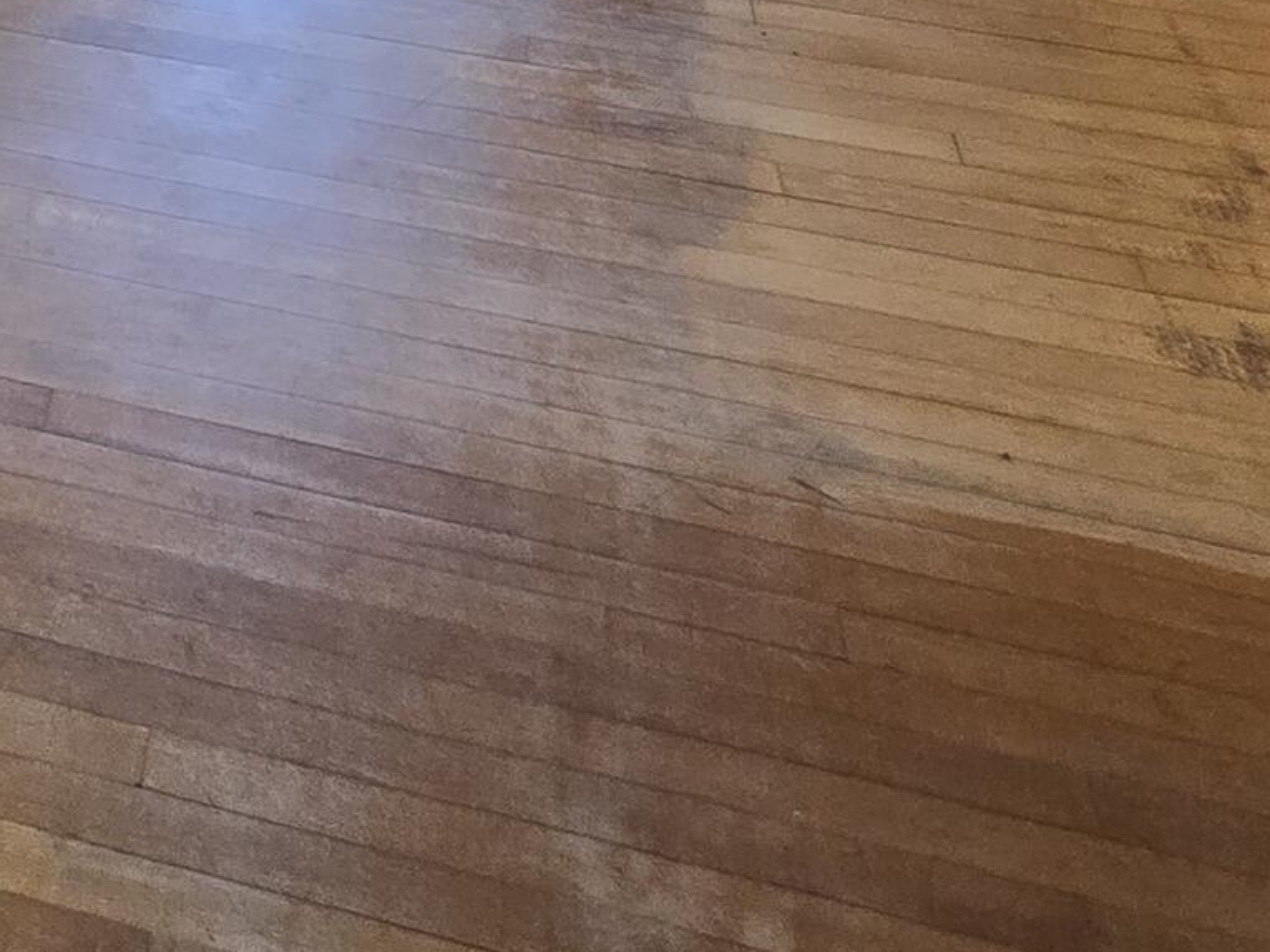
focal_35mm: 51
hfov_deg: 32.4
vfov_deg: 21.4
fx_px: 1871
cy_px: -652
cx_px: -168
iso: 250
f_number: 2.2
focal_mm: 2.2
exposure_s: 1/60
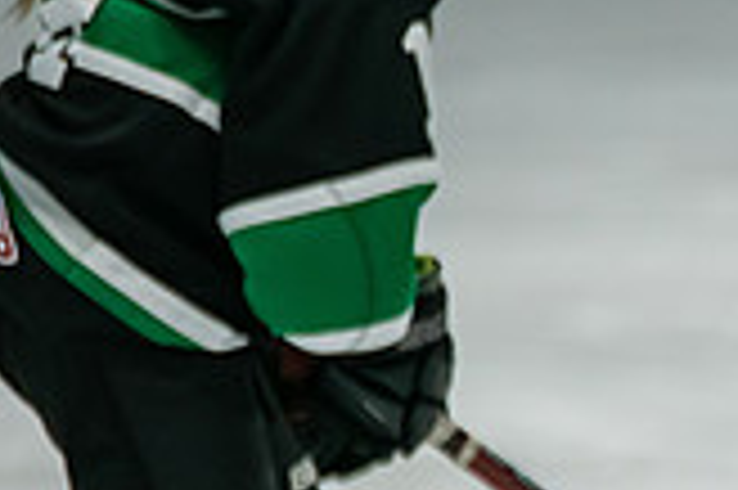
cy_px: 1009
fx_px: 27237
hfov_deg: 1.5
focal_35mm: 1330
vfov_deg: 1.0
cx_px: 1522
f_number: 3.2
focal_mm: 300
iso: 3200
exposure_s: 1/1600
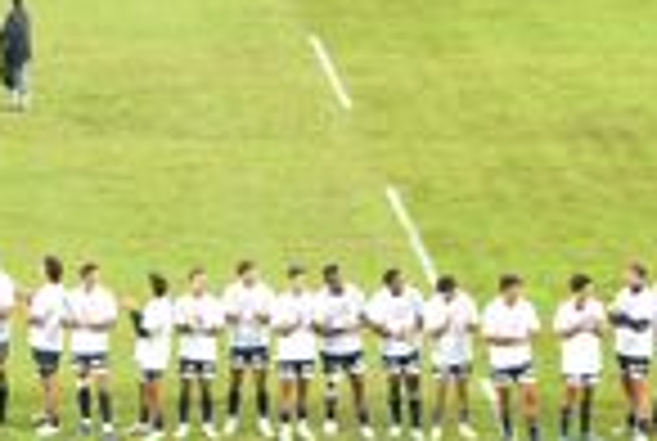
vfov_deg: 5.8
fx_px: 4279
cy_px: -392
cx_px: -128
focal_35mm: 234
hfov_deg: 8.7
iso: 450
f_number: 4
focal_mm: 44
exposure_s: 1/100
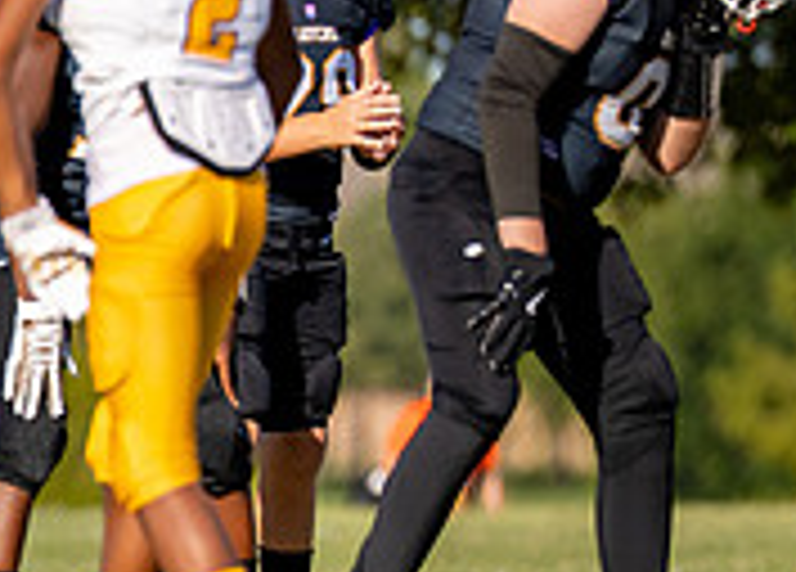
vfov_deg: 1.4
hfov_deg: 2.0
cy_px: 272
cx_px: -513
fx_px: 22687
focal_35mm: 1002
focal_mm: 200
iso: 160
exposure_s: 1/4000
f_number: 2.8
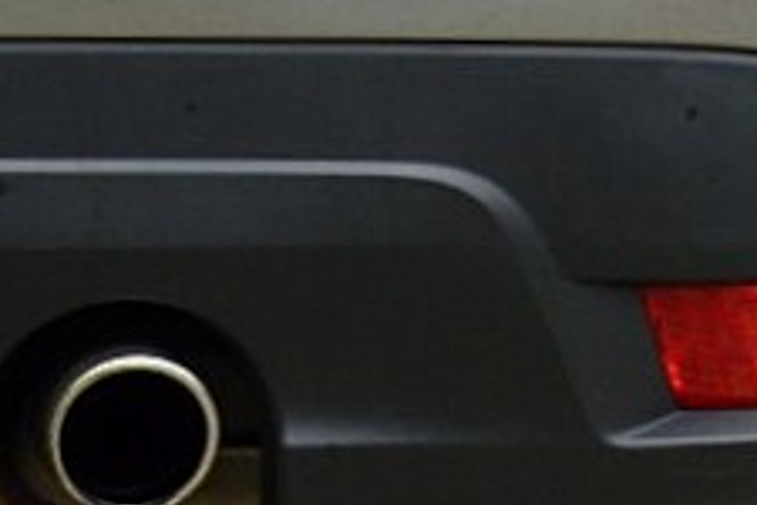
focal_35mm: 368
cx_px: -797
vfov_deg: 3.7
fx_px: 7738
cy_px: -576
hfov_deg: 5.5
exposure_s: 1/100
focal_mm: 34
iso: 400
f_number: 9
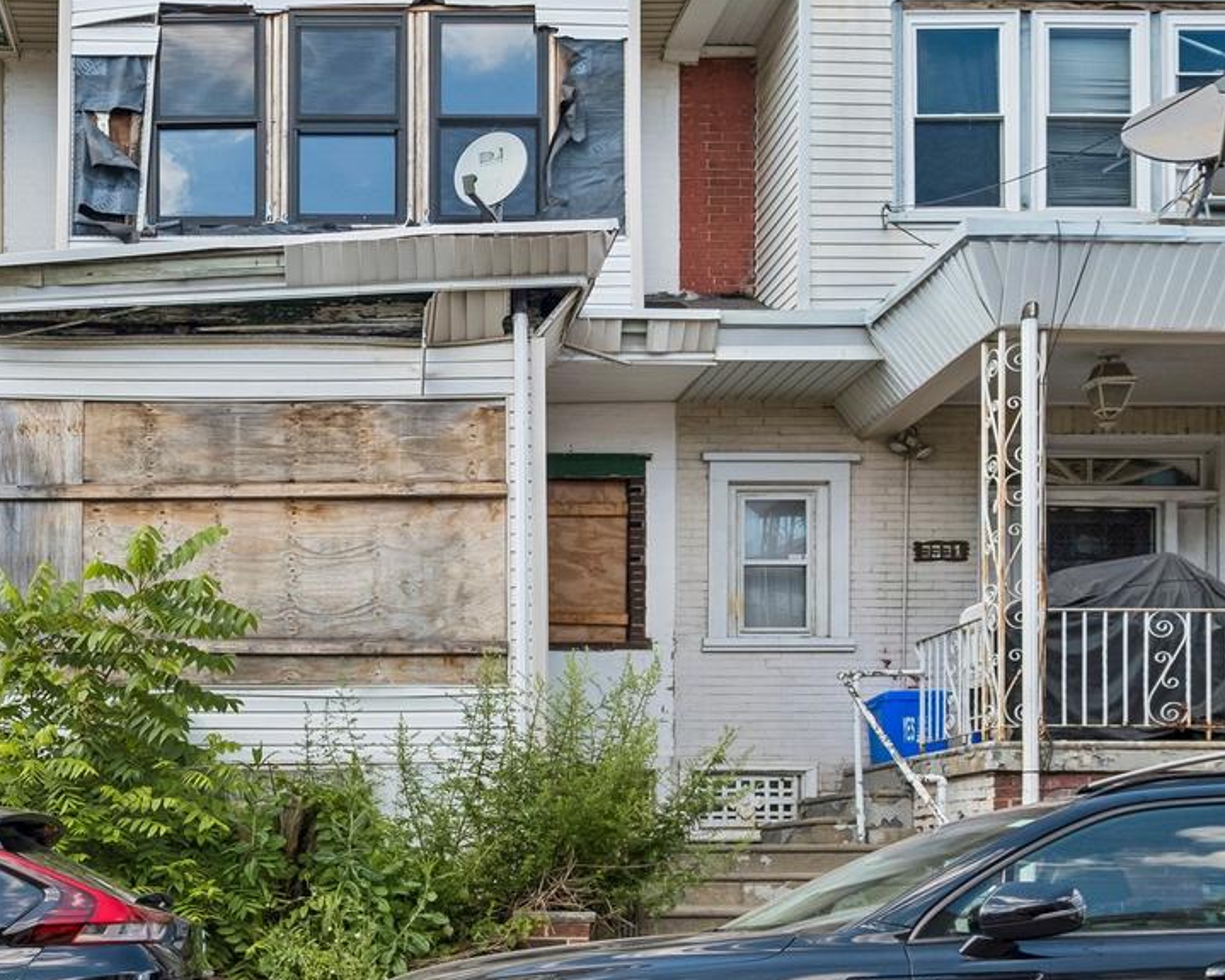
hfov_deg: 38.4
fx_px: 1704
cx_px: 290
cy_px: 334
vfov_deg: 31.8
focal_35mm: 47
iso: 250
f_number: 8
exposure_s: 1/200
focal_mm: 16.6
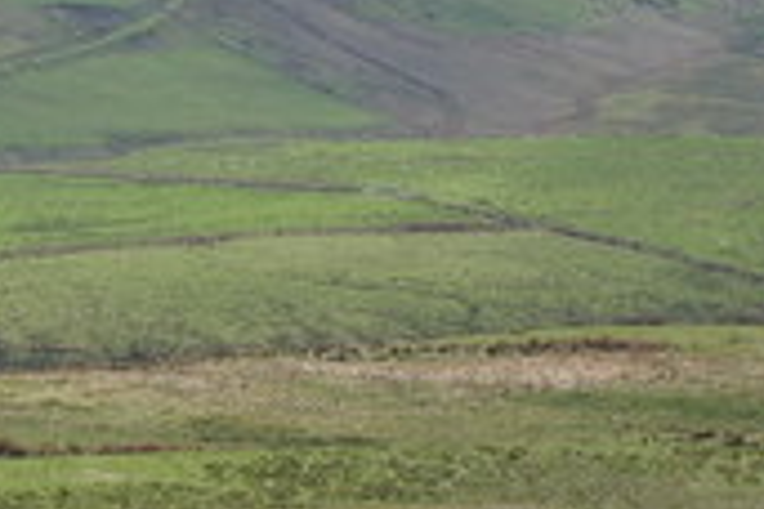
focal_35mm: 197
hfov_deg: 10.0
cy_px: 509
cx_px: -532
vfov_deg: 7.0
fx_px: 4178
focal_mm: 35
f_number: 9
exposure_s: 1/250
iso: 100
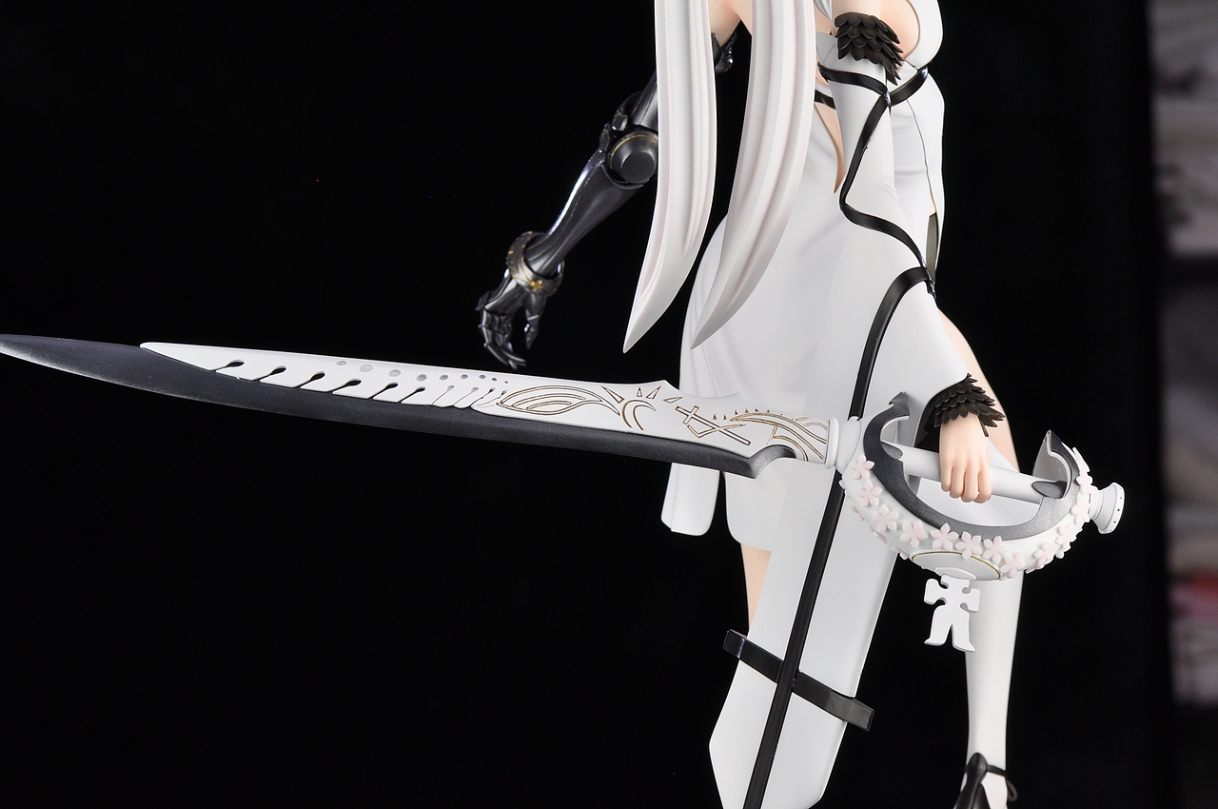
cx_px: 609
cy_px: 404
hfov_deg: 15.2
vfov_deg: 10.1
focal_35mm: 135
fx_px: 4562
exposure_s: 1/25
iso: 400
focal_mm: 90
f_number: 16
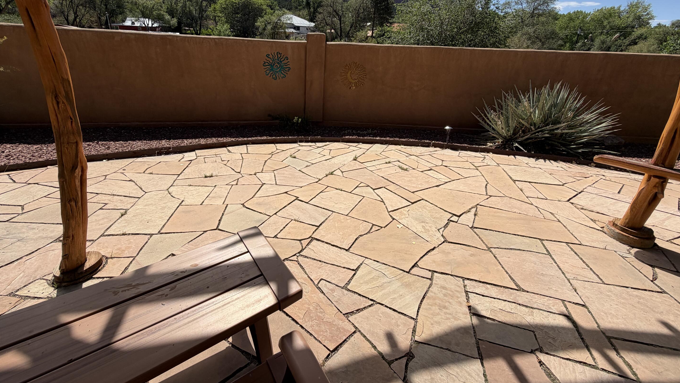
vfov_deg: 65.7
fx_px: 289
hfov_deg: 99.3
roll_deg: -0.5
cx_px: 328
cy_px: 135
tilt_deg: -15.9
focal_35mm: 16
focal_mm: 2.22
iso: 20
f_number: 2.2
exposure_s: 1/1285
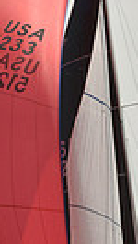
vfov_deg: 5.6
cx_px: 69
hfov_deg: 3.1
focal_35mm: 388
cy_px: 229
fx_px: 2519
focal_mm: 85
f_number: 11
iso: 400
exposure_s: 1/1250
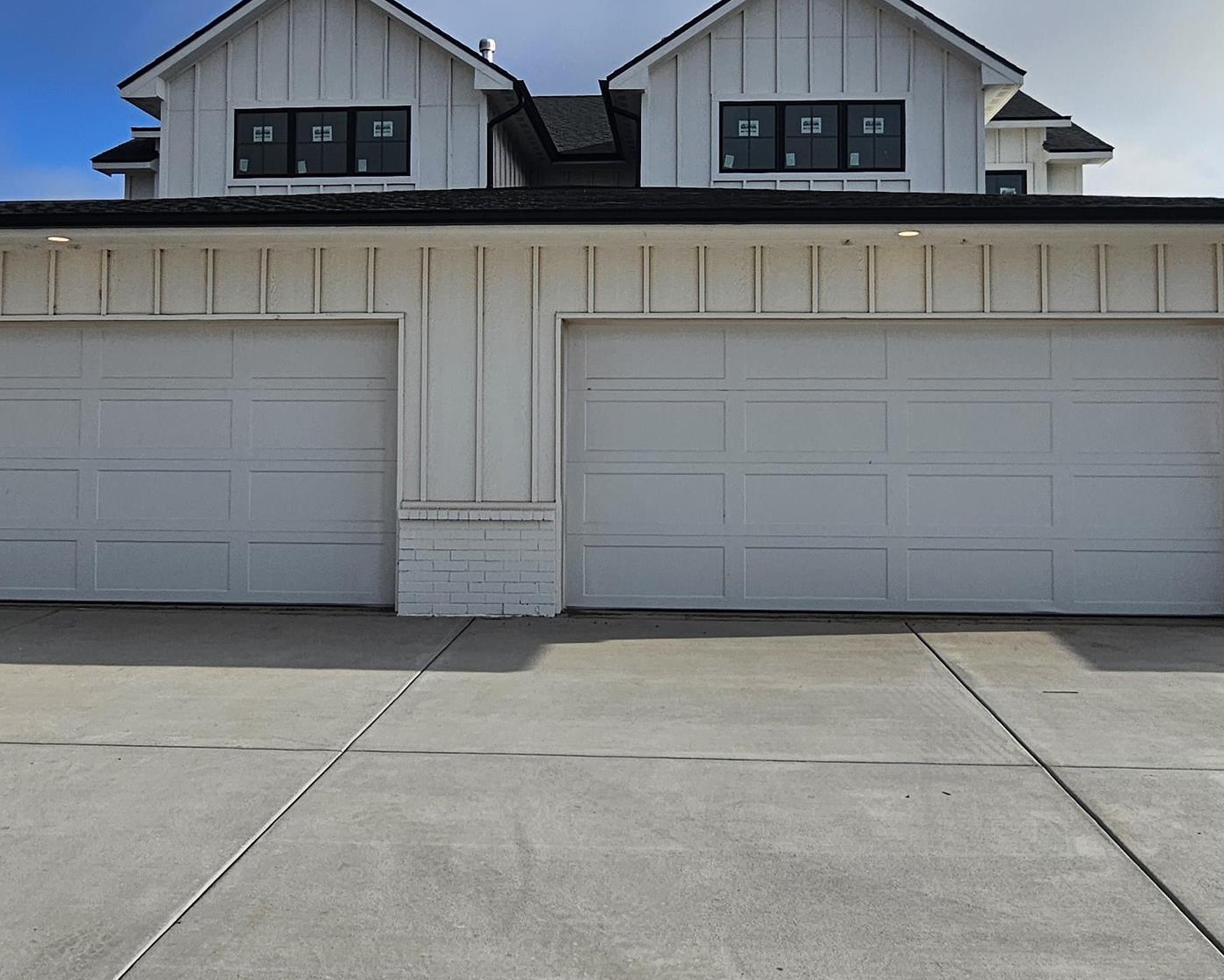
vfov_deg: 51.1
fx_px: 1014
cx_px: 632
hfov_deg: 62.2
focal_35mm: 28
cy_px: 377
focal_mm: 2.2
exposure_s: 1/4291
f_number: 2.2
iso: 50
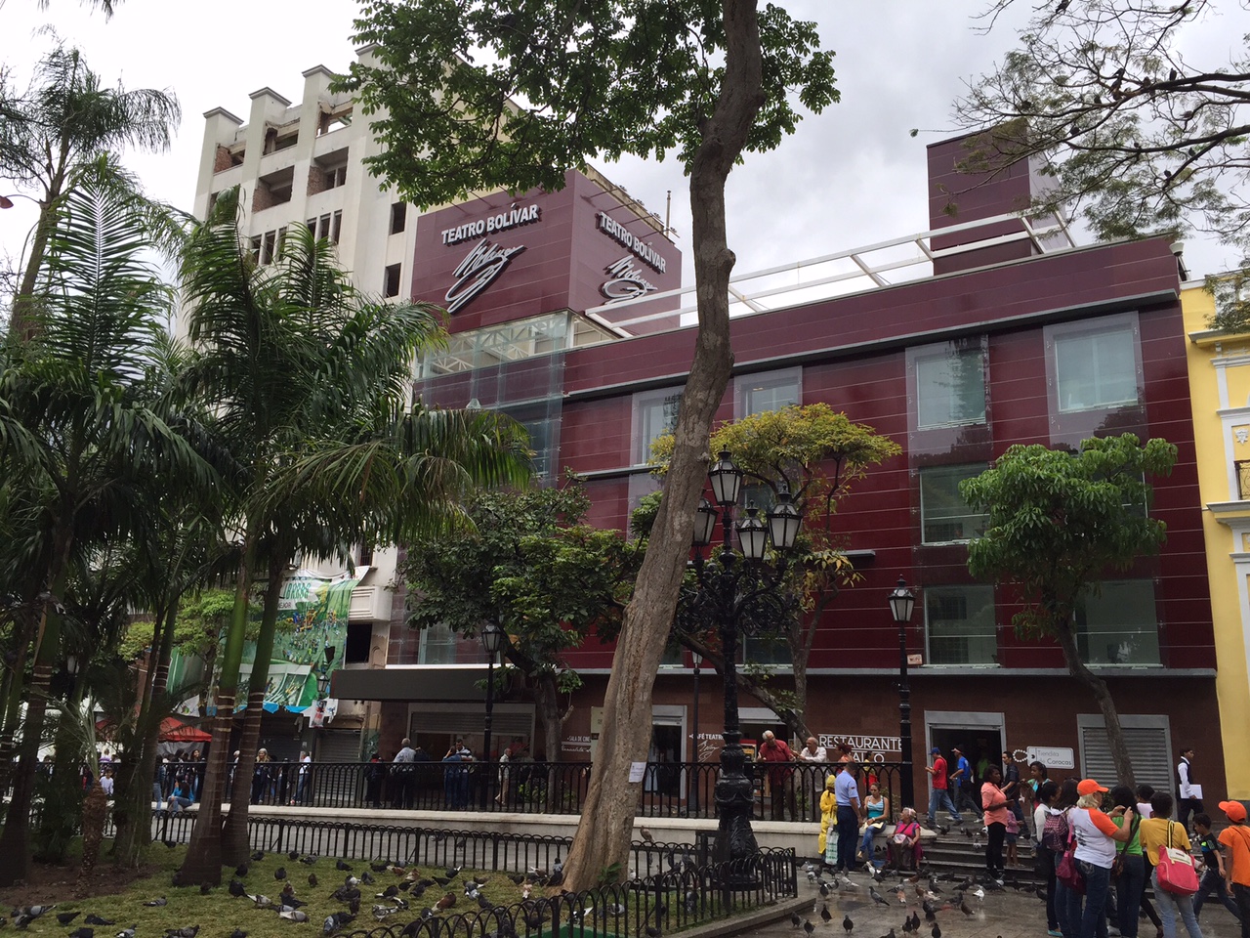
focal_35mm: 29
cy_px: 469
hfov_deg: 61.7
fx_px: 1047
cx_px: 625
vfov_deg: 48.2
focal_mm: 4.15
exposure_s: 1/964
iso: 32
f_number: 2.2
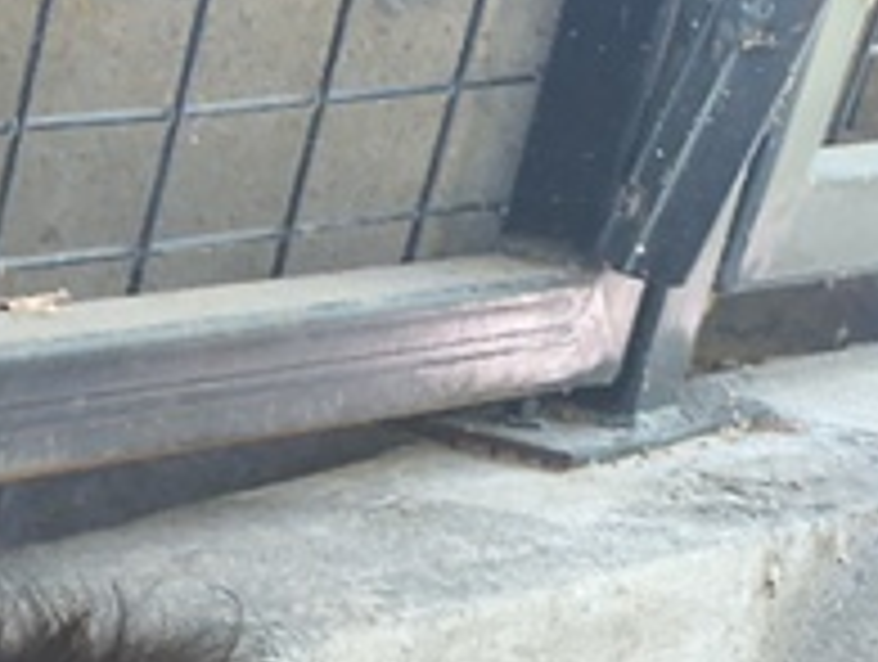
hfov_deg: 12.7
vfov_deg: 9.7
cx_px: -991
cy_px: 1698
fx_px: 3329
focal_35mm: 131
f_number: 1.7
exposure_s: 1/60
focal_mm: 4.68
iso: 983
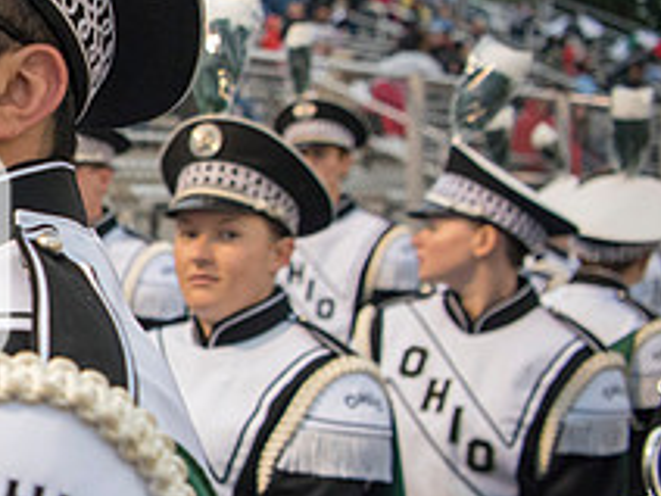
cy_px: 289
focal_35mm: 63
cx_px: -224
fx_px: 1203
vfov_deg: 23.3
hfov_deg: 25.8
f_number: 3.2
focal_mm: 24
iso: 2000
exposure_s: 1/800
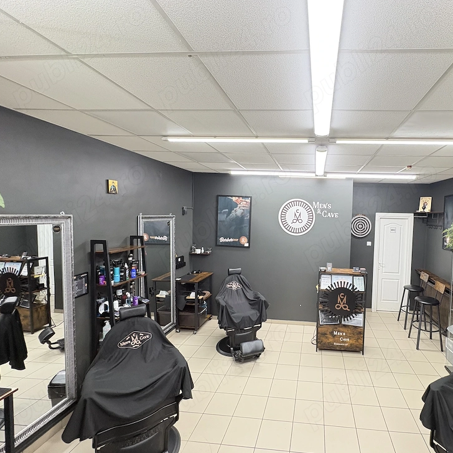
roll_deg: -1.8
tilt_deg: -1.9
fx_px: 252
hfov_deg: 81.5
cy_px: 226
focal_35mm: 17
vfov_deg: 84.0
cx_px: 297
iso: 250
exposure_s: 1/100
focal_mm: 2.22
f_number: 2.2
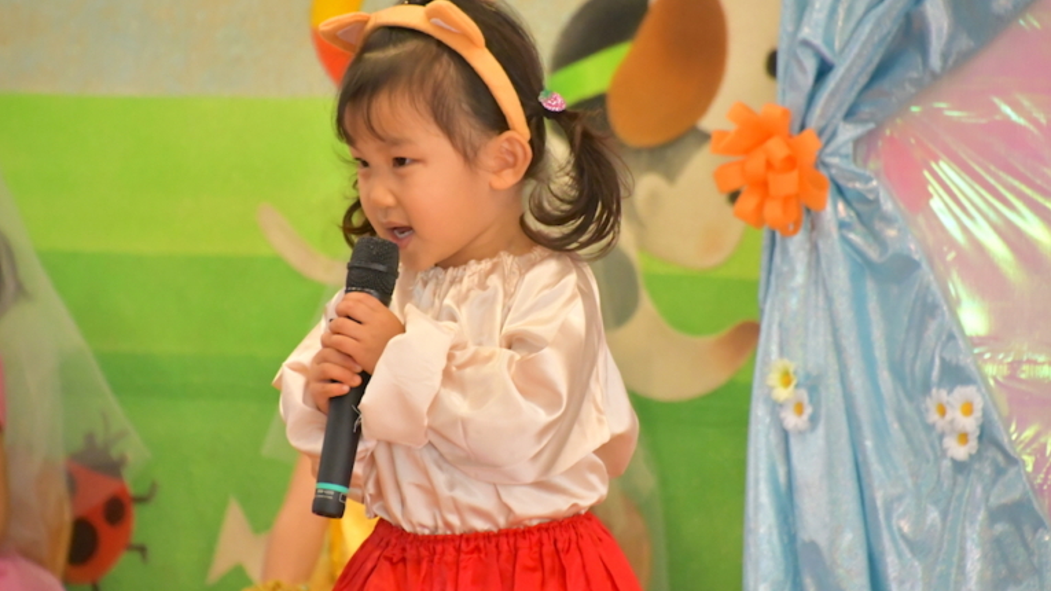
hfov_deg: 5.1
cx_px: 525
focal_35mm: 426
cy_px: 278
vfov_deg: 2.9
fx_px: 11870
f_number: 6.3
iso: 8000
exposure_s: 1/800
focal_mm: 270
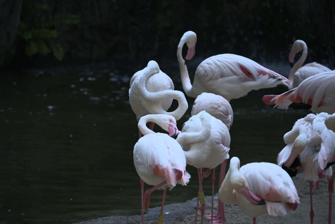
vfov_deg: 5.1
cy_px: 112
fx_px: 2522
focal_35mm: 271
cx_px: 168
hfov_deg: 7.6
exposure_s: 1/400
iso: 400
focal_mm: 180
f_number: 5.6
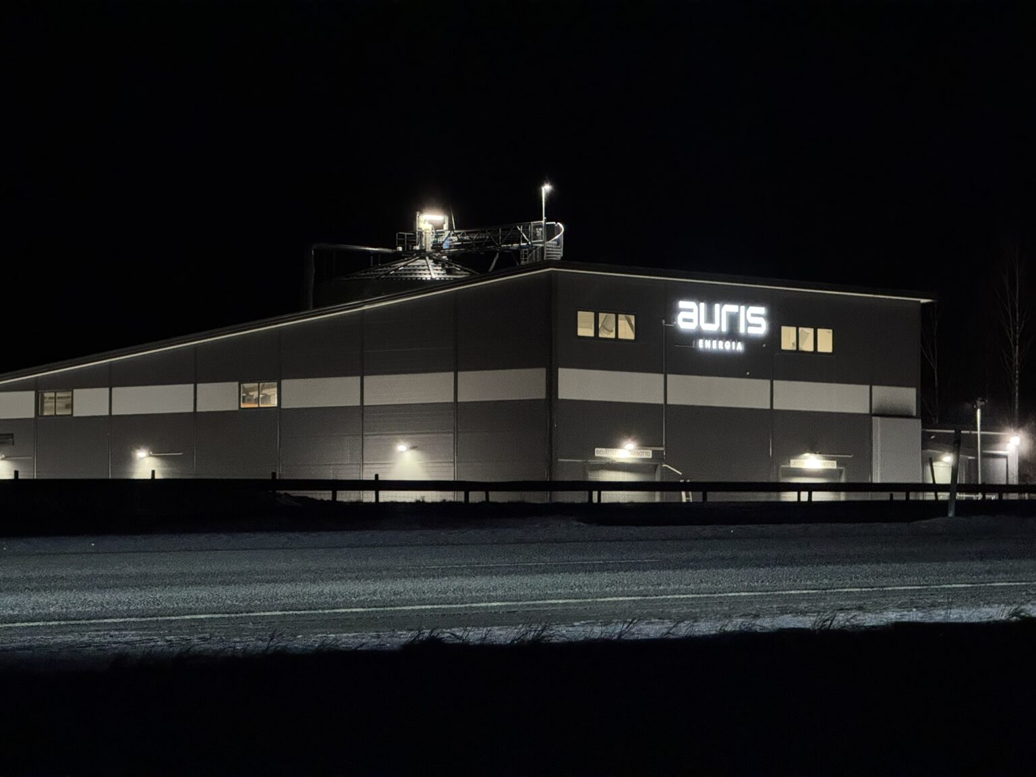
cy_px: 388
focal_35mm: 120
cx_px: 518
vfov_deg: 12.3
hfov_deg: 16.4
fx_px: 3591
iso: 1250
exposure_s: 1/25
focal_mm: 15.66
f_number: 2.8
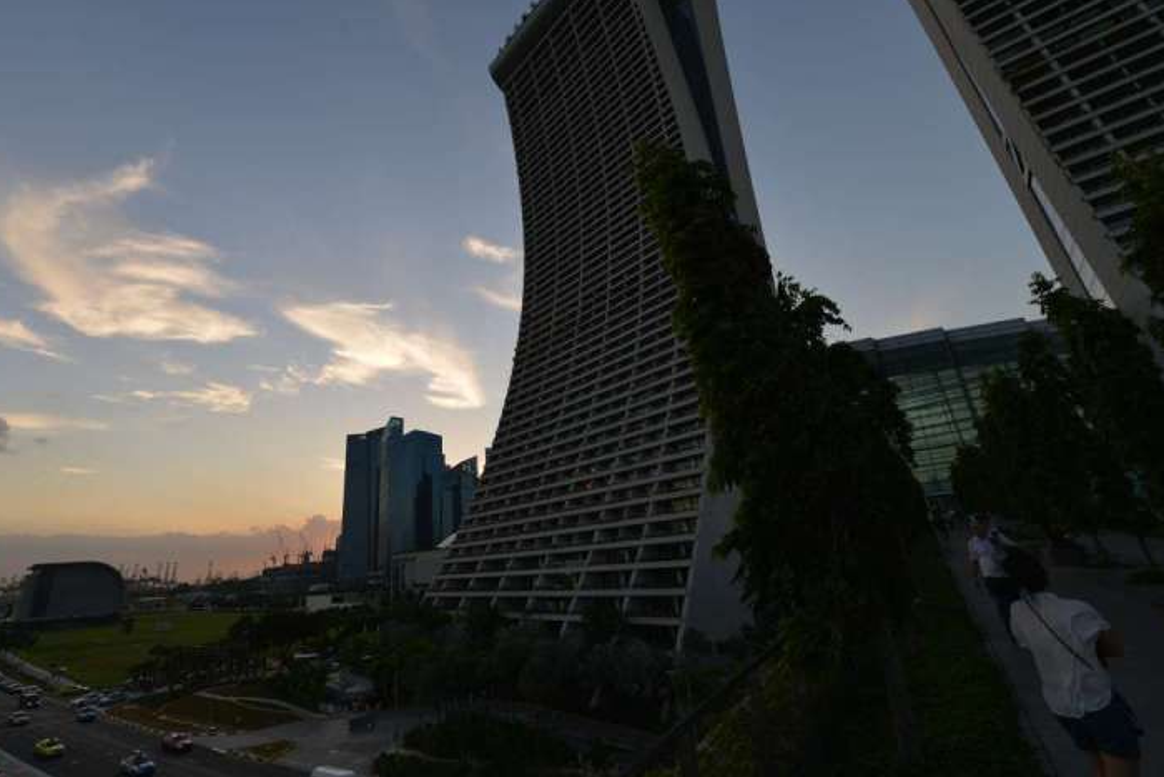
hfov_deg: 96.3
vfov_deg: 73.6
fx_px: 517
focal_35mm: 16
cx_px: 512
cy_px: 356
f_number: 5.6
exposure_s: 1/125
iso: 100
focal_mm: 14
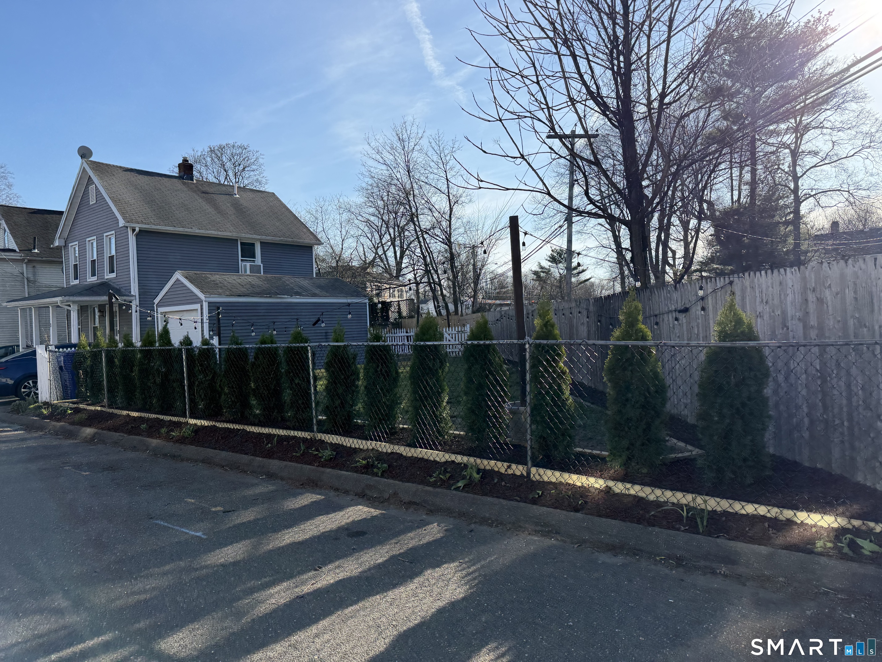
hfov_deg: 71.6
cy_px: 331
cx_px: 441
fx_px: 612
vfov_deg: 56.8
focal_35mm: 24
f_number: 1.78
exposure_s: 1/4167
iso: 100
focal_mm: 6.76
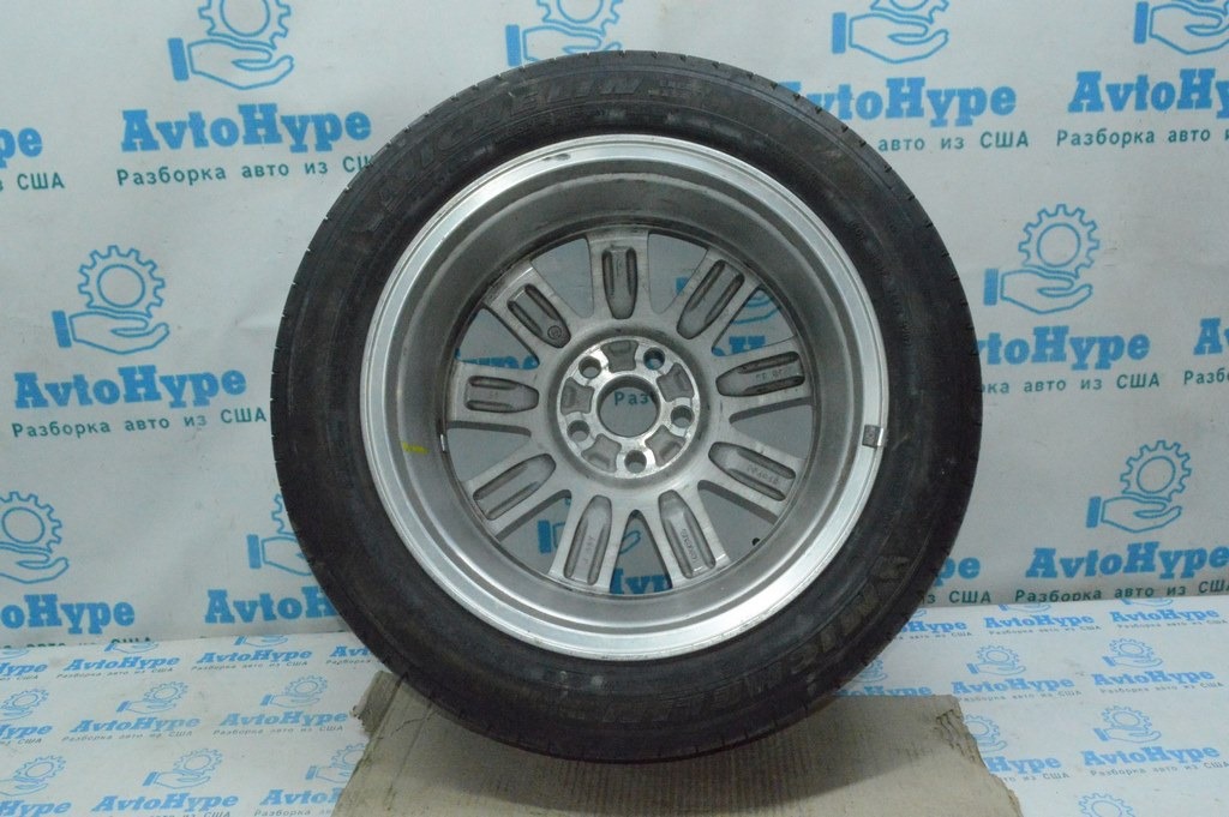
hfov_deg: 62.0
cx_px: 614
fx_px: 1023
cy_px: 408
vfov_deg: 43.5
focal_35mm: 30
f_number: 16
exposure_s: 1/200
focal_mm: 20
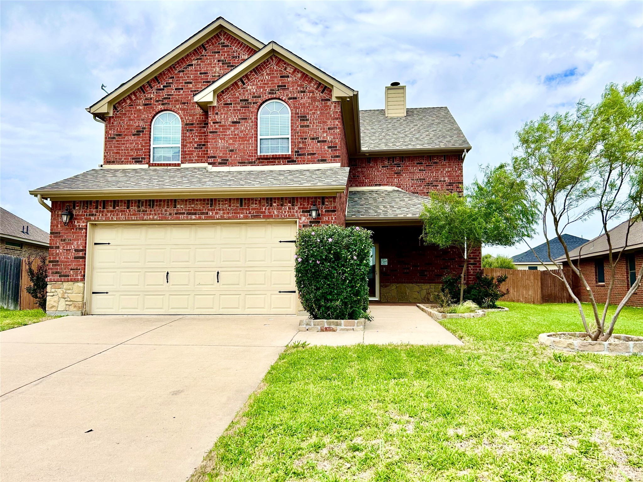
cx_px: 322
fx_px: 483
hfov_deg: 67.3
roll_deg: -1.3
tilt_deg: +6.2
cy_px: 241
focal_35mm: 26
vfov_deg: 53.1
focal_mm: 5.7
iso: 50
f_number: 1.5
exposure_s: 1/3968
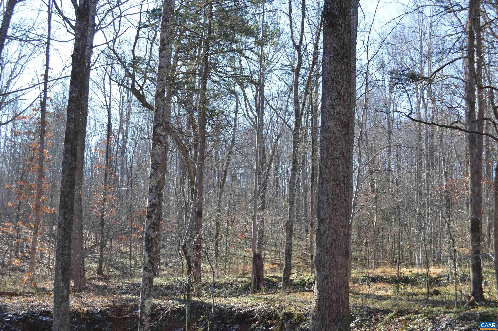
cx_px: 249
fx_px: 601
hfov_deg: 45.0
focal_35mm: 44
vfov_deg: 30.8
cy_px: 166
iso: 160
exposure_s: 1/125
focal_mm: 29
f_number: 5.6
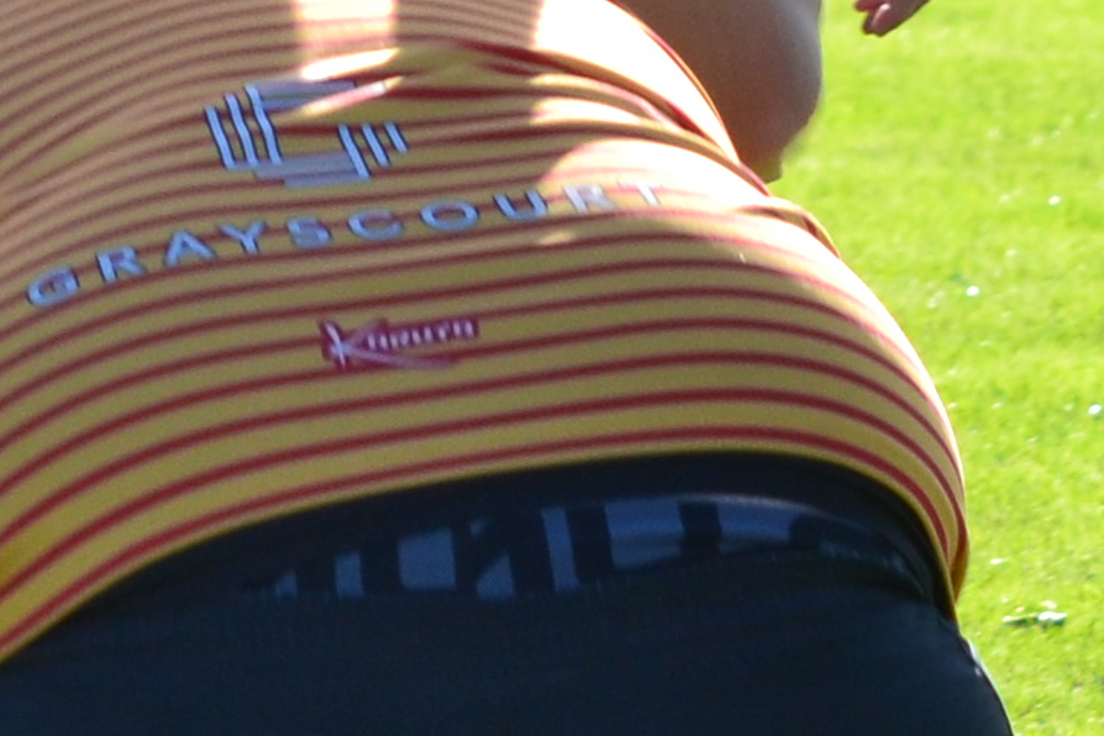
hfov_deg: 1.9
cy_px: -1323
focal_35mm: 1061
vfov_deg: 1.3
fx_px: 32535
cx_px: 415
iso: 400
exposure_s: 1/250
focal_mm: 116
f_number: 10
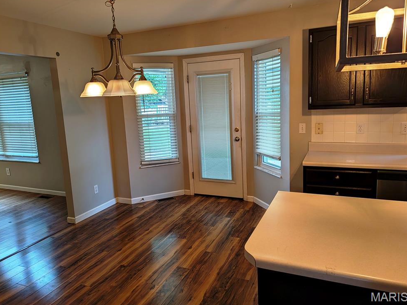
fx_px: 294
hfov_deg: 69.4
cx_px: 200
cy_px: 147
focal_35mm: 25
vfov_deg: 54.9
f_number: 1.68
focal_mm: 6.9
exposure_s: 1/40
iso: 41
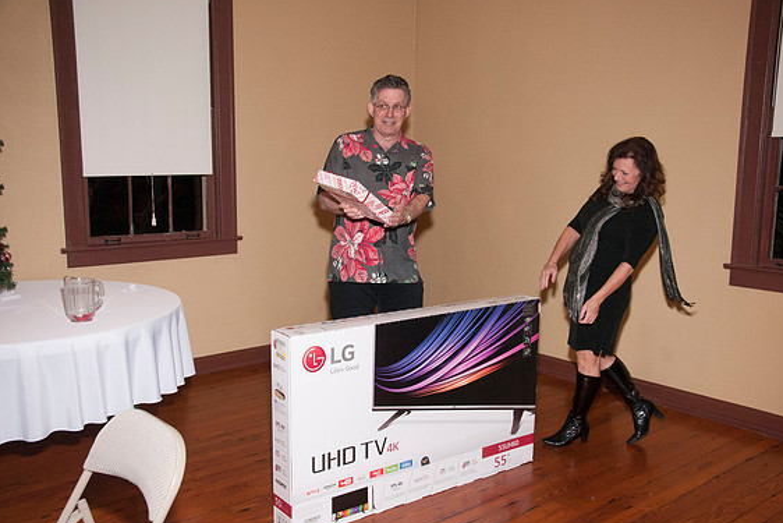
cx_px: 403
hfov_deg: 55.8
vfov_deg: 38.9
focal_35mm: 34
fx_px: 740
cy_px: 263
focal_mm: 22
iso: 800
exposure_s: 1/80
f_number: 5.6
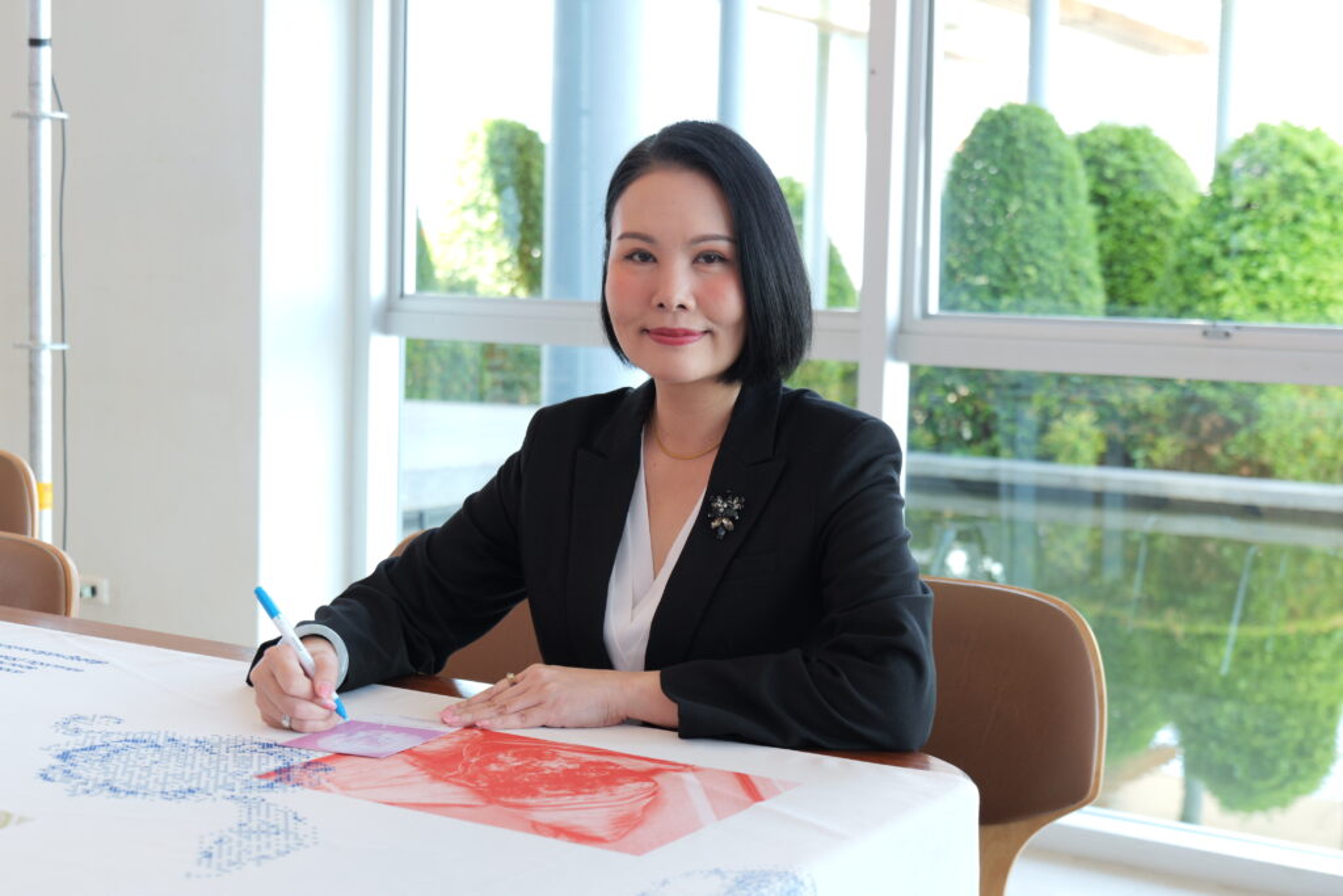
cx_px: 672
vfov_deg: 25.1
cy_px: 448
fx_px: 2015
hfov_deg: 36.9
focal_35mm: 54
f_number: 5.4
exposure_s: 1/60
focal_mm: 54
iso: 800
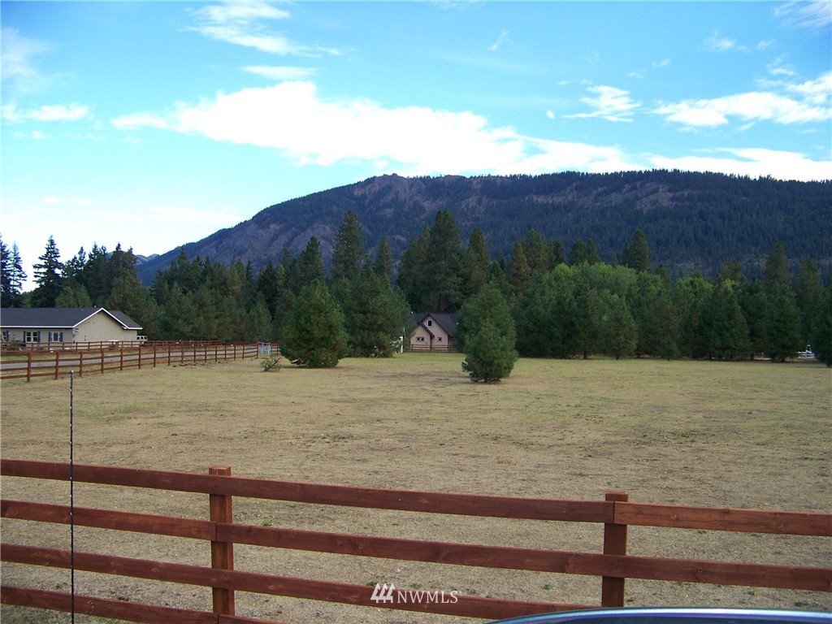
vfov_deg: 39.7
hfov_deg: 51.4
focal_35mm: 36
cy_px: 312
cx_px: 416
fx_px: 865
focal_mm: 5.85
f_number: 2.8
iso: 64
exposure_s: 1/160
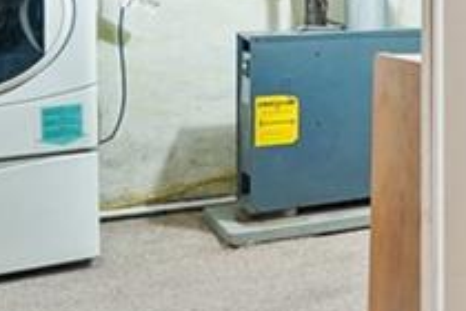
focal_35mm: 78
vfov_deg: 16.9
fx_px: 1010
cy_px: -36
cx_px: 1054
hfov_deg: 16.0
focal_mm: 16
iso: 1600
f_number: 2.8
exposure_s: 1/30
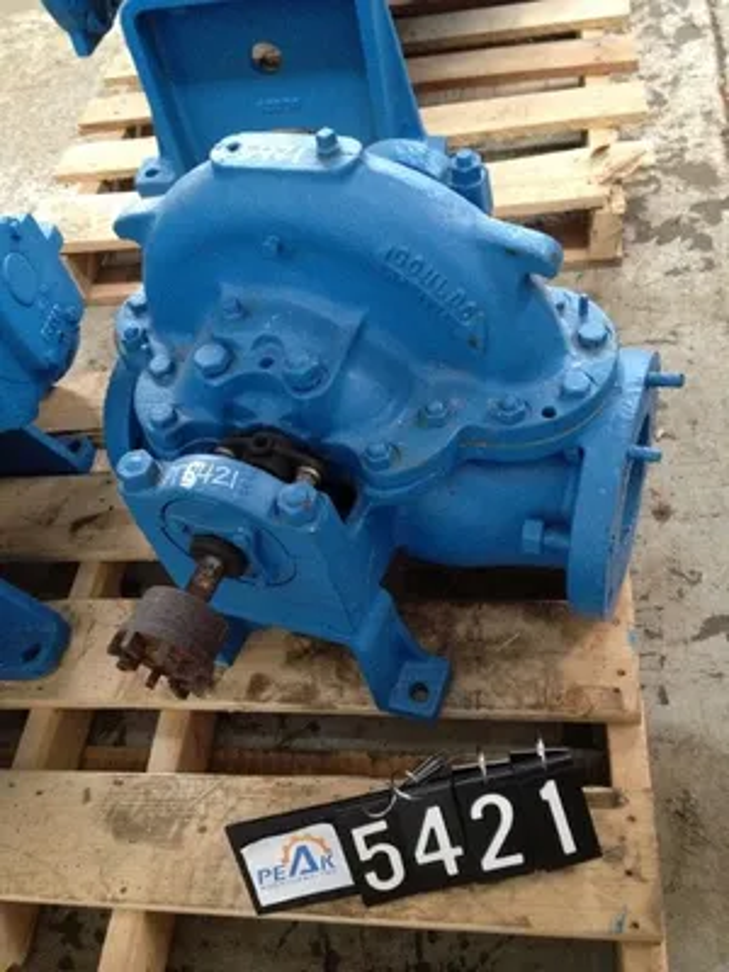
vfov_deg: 52.6
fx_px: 983
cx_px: 364
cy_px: 486
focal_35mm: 35
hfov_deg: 40.7
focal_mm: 4.28
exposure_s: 1/15
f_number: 2.4
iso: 500
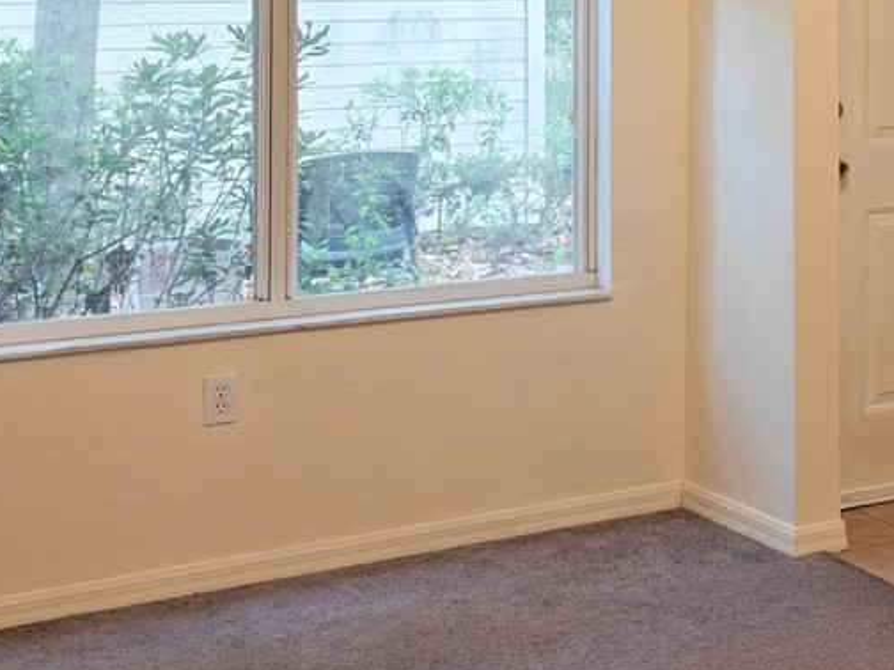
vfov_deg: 19.4
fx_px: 1885
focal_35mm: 73
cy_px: -60
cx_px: 1096
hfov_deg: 24.1
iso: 160
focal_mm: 6.06
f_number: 1.6
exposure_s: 1/120
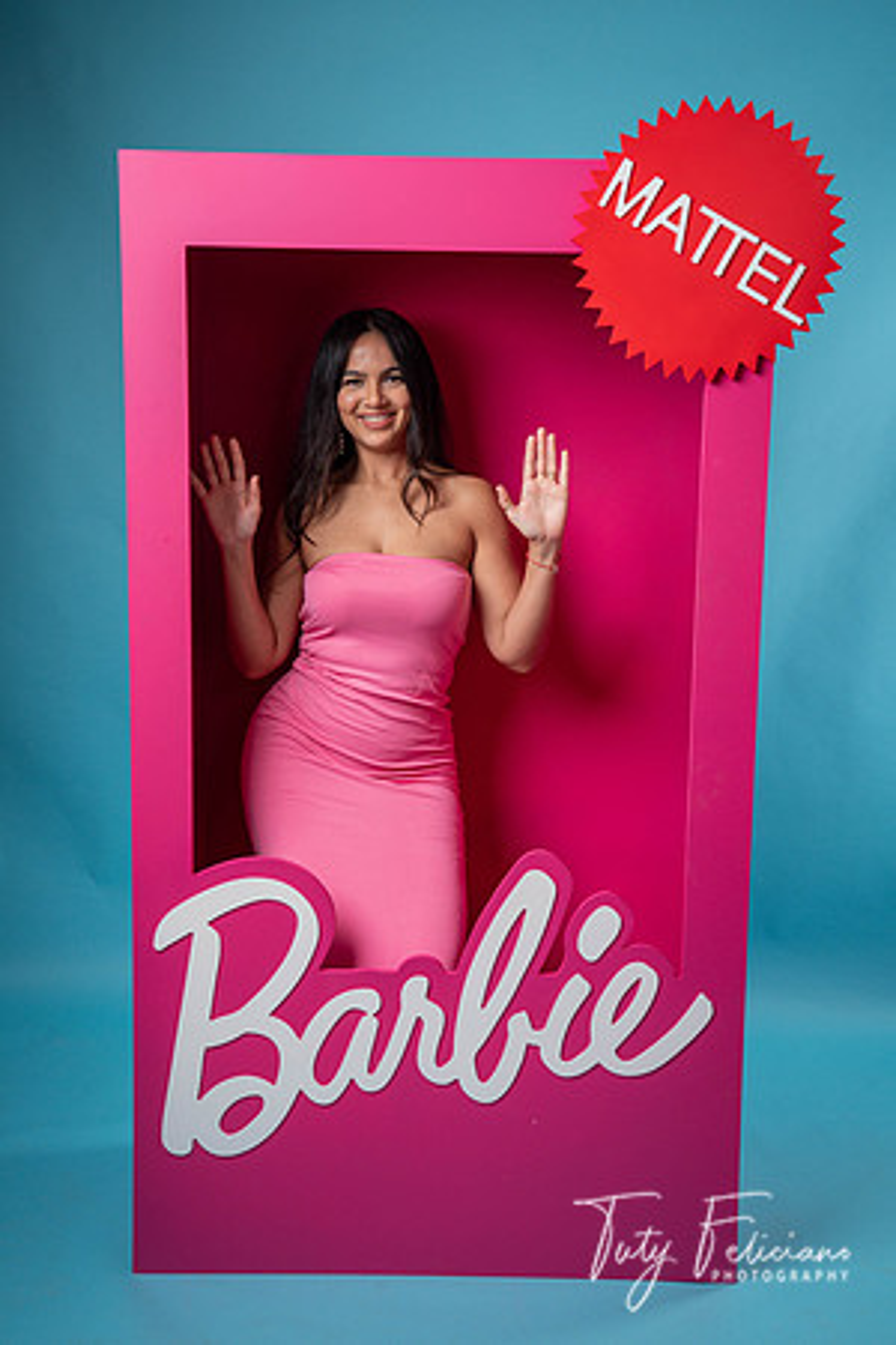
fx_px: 1643
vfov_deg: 44.5
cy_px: 672
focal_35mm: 44
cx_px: 448
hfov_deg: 30.5
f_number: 5.6
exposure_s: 1/200
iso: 250
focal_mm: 44
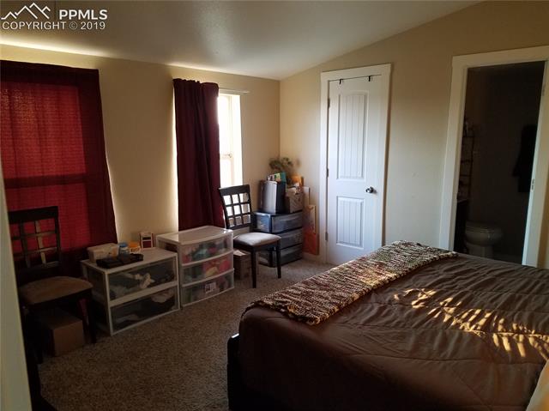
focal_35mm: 26
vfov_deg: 53.0
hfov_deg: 67.3
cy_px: 206
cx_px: 274
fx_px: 412
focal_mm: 4.2
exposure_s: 1/30
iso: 160
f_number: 1.7
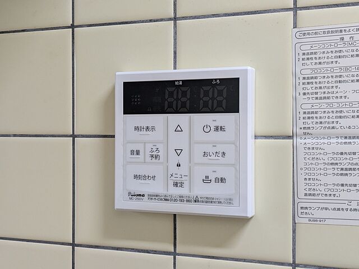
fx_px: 529
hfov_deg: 37.5
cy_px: 134
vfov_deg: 28.6
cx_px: 180
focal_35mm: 51
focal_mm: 5.43
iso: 157
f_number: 1.89
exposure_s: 1/60
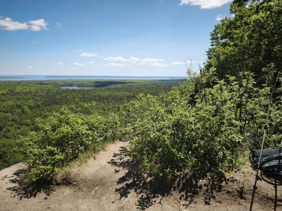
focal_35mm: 23
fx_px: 187
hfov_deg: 73.9
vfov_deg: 58.9
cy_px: 106
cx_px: 141
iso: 50
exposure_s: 1/2392
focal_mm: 6.45
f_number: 1.62
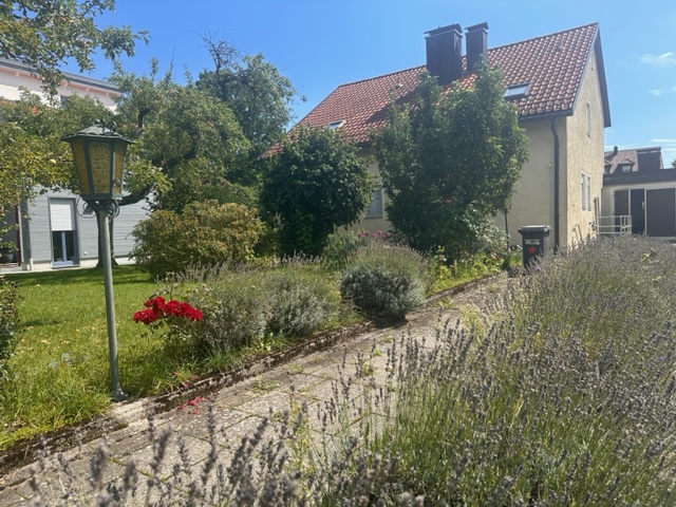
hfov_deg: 71.6
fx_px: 469
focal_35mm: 24
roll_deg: +2.5
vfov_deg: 56.8
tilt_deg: -2.7
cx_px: 338
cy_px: 254
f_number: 1.78
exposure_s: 1/3058
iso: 80
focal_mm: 6.86
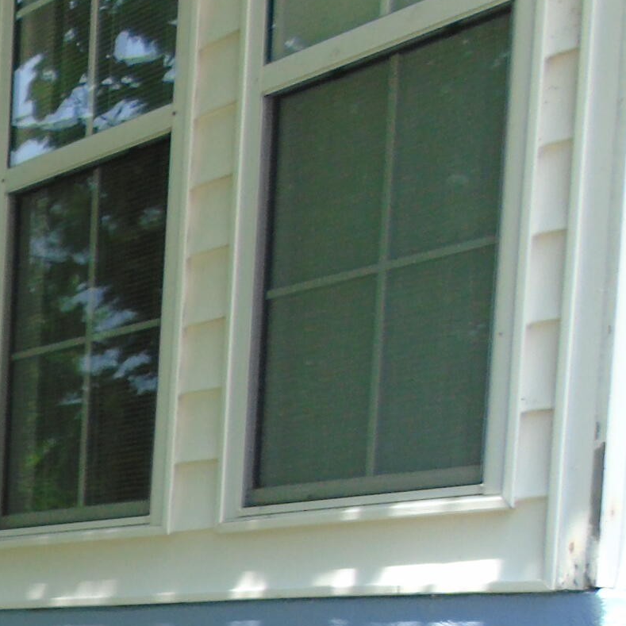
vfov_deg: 19.2
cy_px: 805
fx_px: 1719
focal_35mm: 84
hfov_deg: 17.8
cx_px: -386
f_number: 3.4
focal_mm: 4.4
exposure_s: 1/250
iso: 100
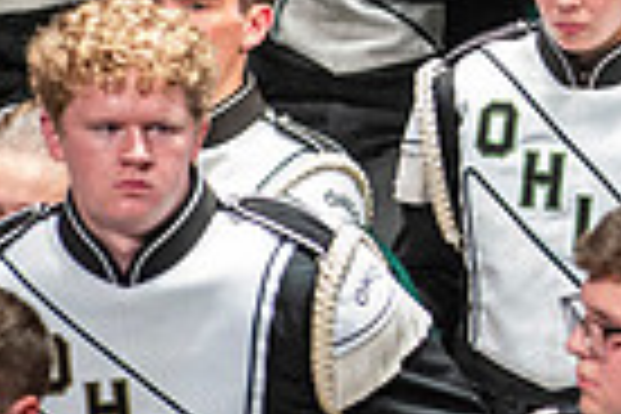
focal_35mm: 1265
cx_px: 1089
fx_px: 21820
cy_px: -45
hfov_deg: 1.6
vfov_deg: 1.1
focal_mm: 300
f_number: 5.6
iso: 5000
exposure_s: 1/400
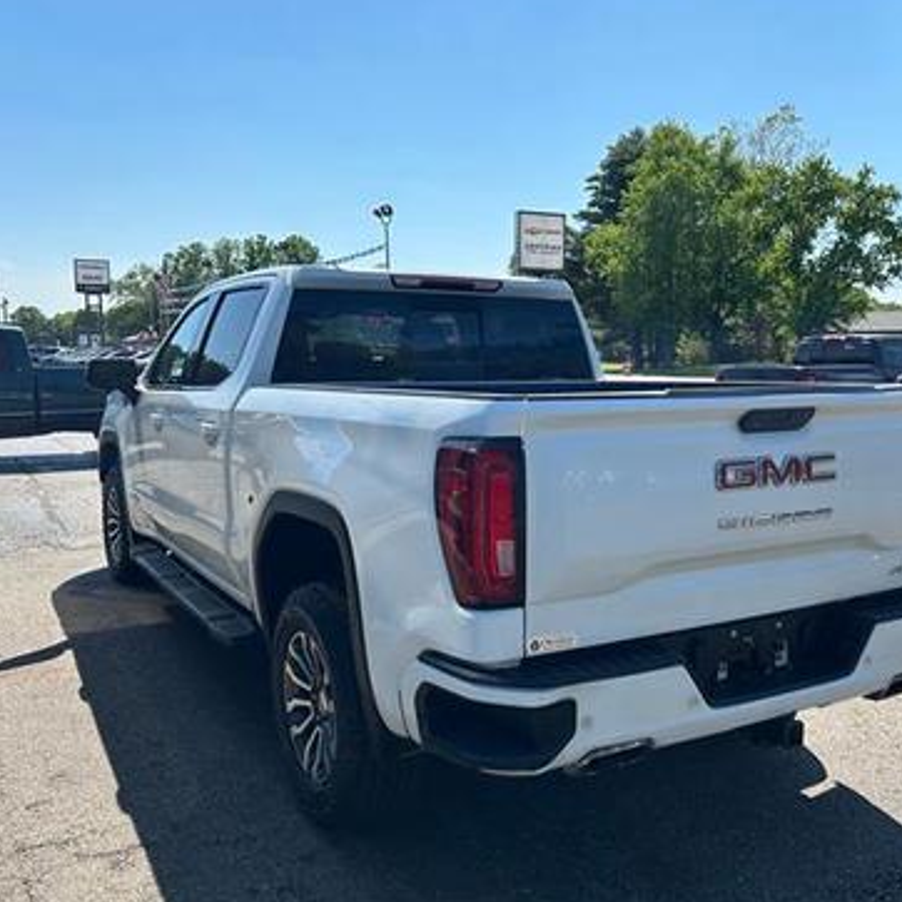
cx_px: 506
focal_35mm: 32
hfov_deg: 51.0
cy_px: 444
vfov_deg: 51.1
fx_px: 943
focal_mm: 5.7
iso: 50
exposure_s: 1/3257
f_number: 1.5
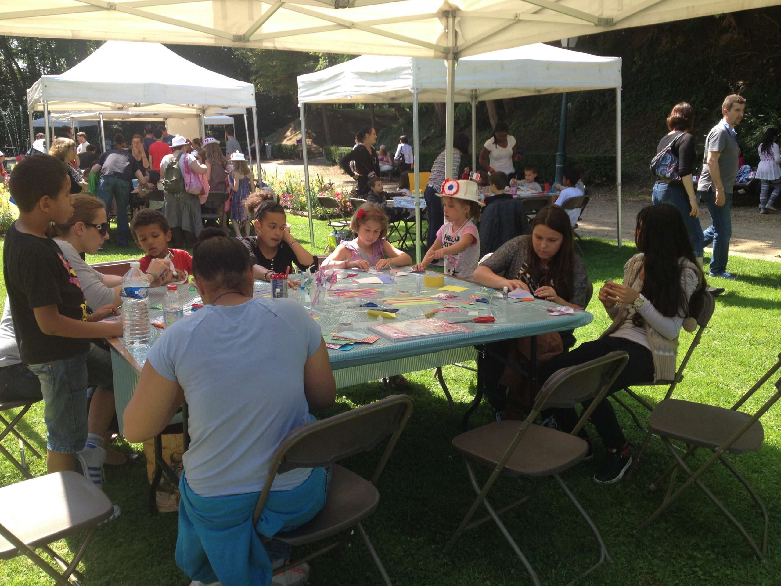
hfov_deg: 52.6
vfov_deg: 40.7
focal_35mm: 35
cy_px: 293
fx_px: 790
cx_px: 390
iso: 50
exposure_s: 1/403
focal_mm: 4.28
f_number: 2.4
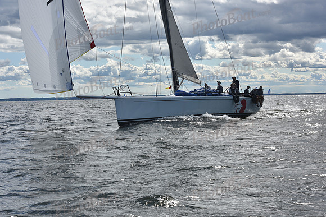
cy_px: 108
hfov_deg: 28.8
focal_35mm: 70
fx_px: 634
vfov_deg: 19.5
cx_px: 163
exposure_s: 1/1000
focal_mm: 70
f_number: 10
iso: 250
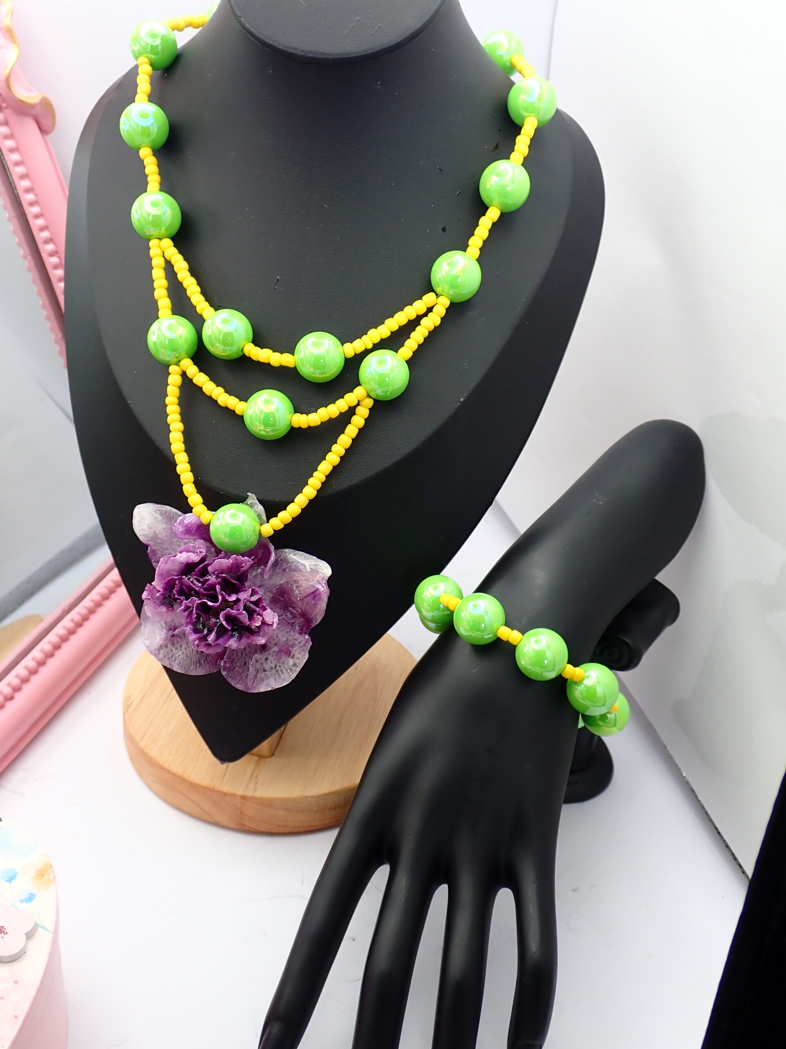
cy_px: 524
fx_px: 1150
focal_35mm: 38
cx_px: 393
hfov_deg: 37.7
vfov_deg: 49.0
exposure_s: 1/80
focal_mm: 6.83
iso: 160
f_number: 2.7
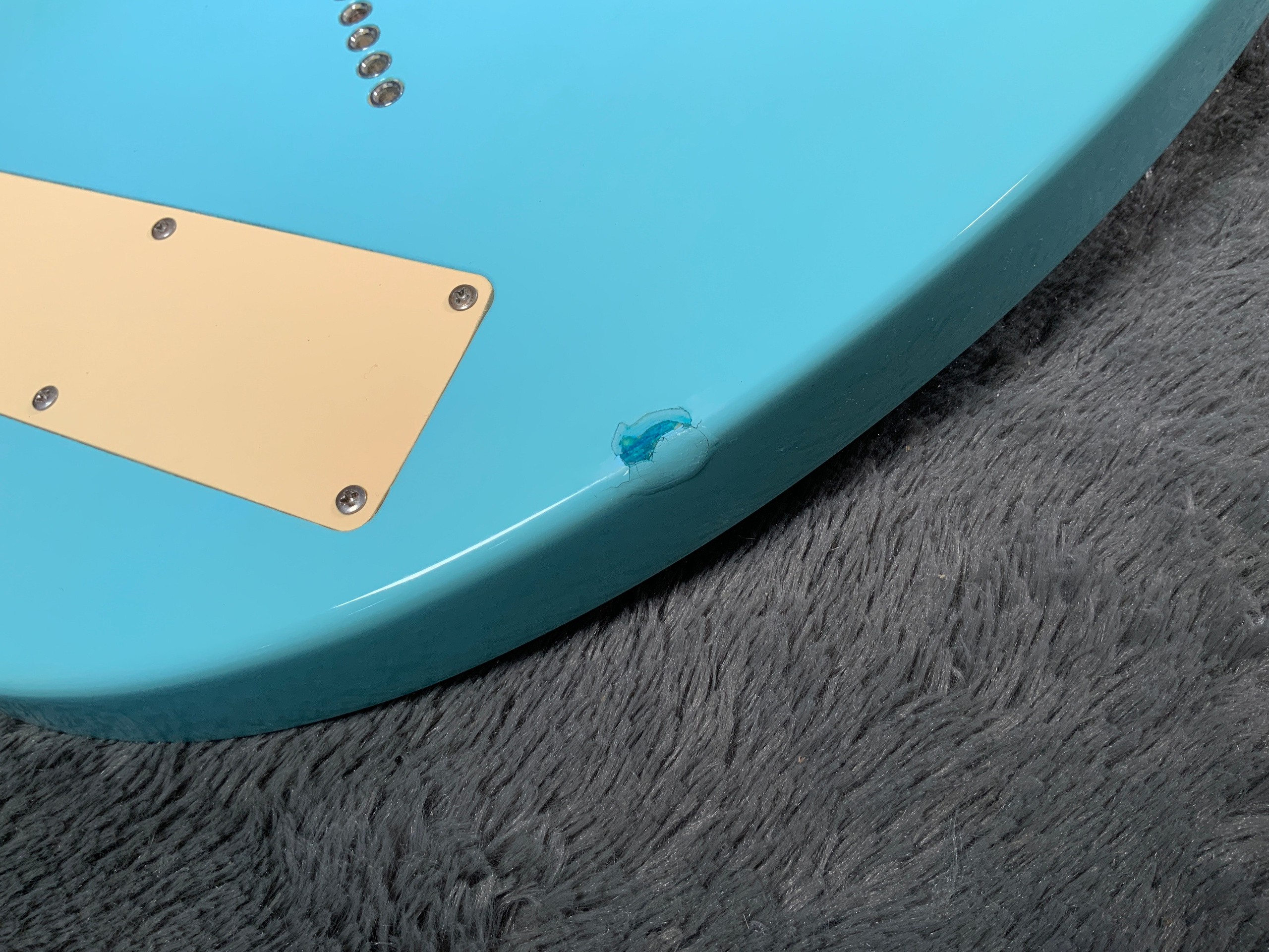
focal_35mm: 29
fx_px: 1063
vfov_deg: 48.2
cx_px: 634
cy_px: 476
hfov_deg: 61.7
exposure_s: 1/104
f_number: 1.8
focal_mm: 3
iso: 20
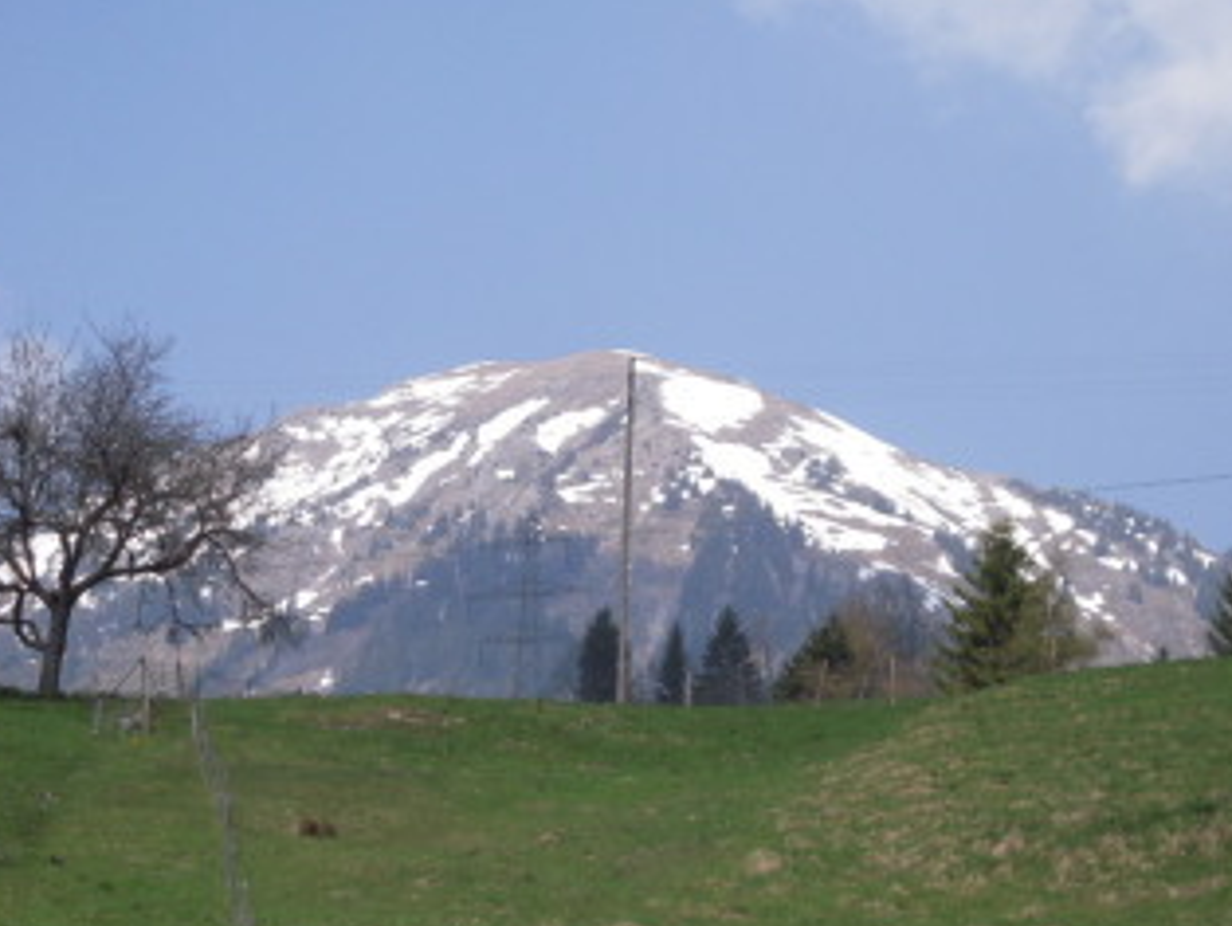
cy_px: 524
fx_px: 5948
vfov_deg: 8.9
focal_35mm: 167
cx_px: 545
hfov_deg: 11.8
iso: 100
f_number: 5.6
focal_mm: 18.8
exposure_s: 1/400
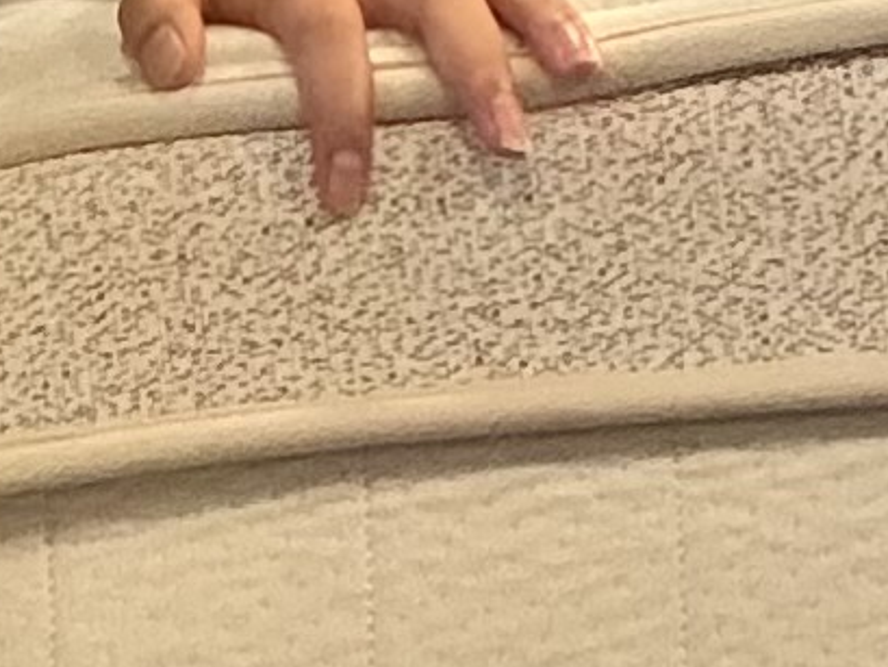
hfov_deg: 20.2
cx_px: 466
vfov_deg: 15.1
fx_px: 2489
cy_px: 43
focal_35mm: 97
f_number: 1.9
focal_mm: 2.71
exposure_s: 1/60
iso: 250
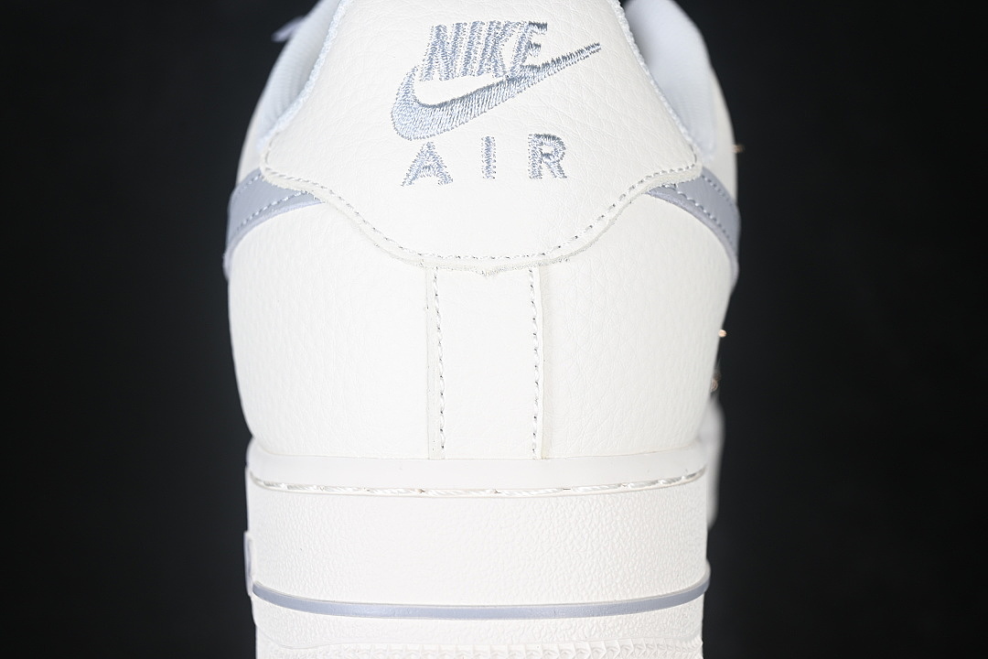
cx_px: 494
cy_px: 330
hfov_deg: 27.0
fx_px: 2058
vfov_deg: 18.2
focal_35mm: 75
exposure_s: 1/80
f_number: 7.1
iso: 160
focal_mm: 50
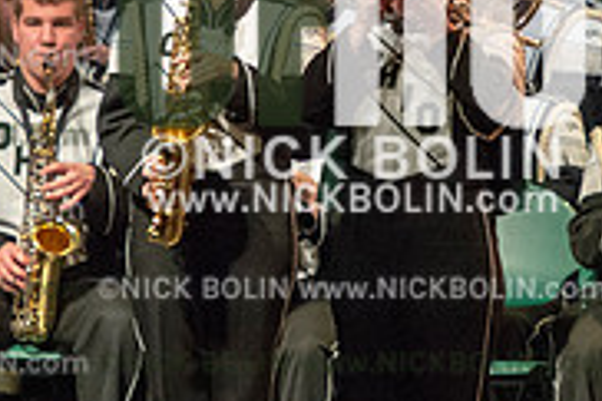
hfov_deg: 2.7
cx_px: 351
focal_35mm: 765
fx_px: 12781
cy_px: 56
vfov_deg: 1.8
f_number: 5.6
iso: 8000
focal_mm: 240
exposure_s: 1/250
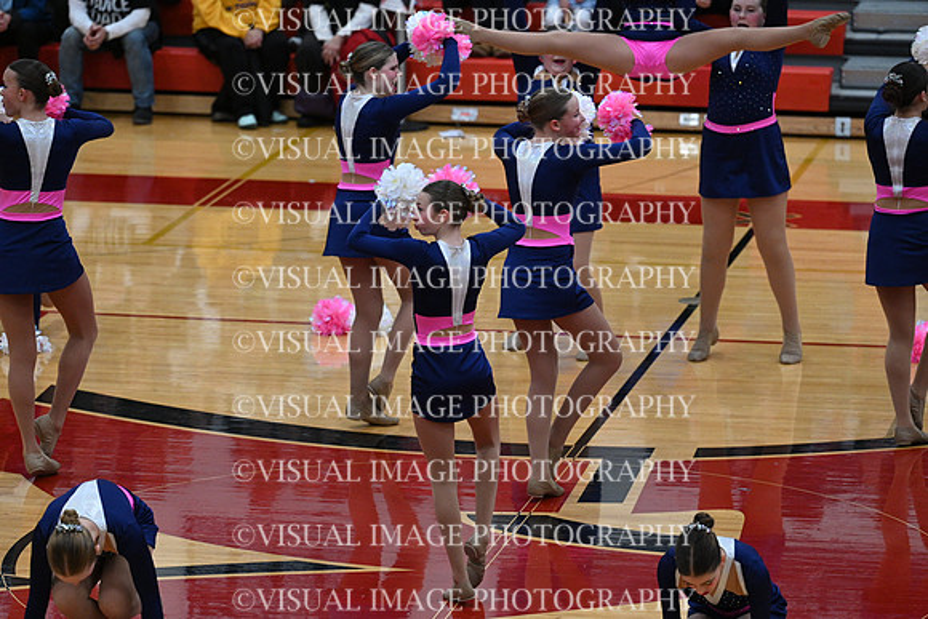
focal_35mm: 185
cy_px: 310
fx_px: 4770
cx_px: 464
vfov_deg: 7.4
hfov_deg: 11.1
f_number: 4
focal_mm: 185
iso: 4000
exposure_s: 1/400
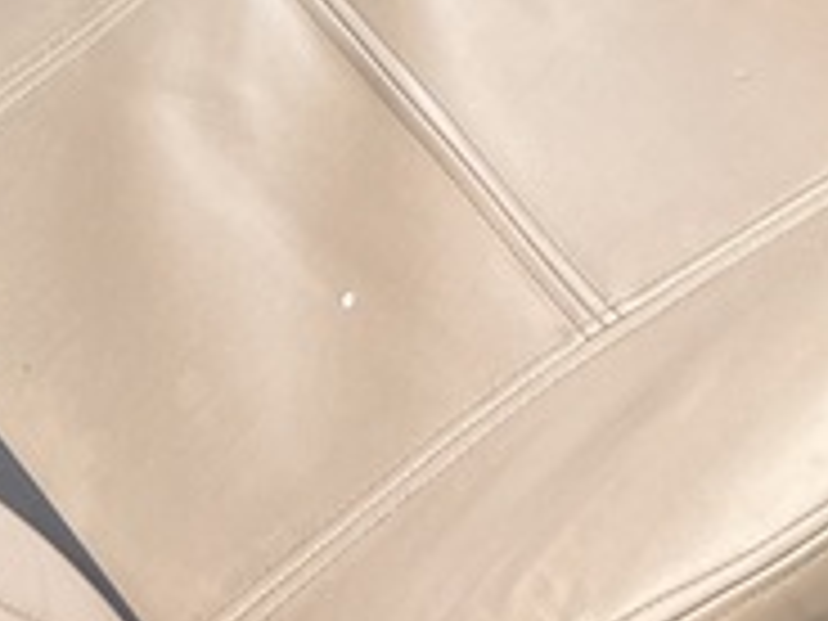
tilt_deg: -31.4
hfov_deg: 17.3
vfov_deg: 11.6
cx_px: 585
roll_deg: +7.4
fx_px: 2703
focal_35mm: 113
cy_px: -675
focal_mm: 5.7
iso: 125
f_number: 1.5
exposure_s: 1/121
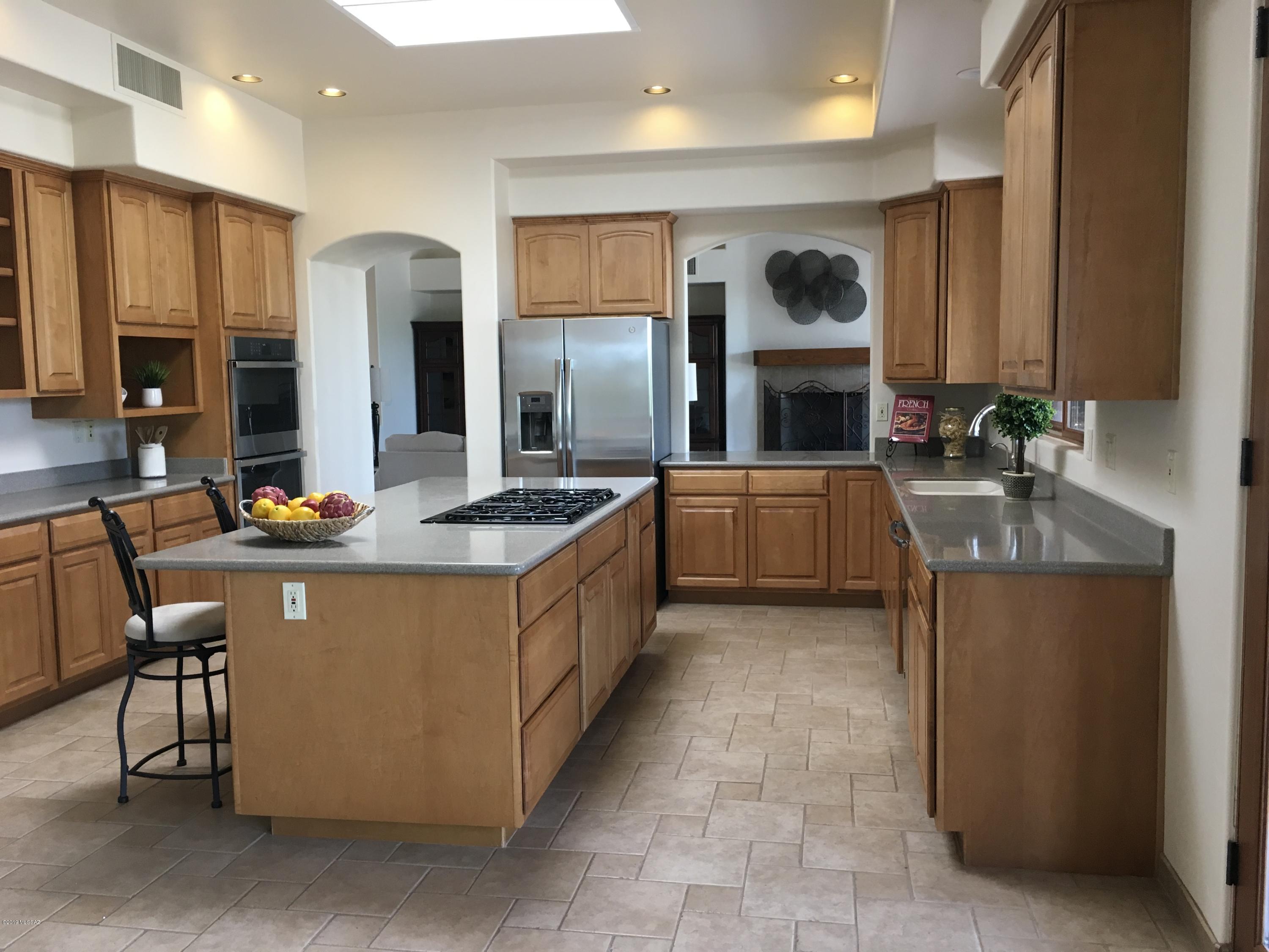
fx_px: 1063
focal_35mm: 29
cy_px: 476
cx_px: 634
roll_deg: +1.1
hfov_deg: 61.7
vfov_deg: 48.2
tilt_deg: -4.7
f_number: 2.2
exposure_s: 1/30
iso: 64
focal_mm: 4.15
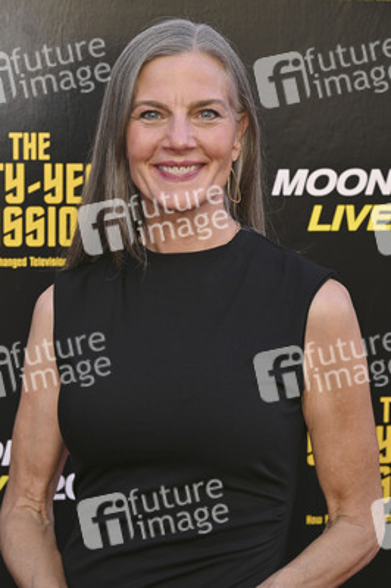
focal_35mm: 105
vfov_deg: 19.5
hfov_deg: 13.0
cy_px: 294
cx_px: 196
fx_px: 1713
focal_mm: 105
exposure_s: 1/250
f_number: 7.1
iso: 400
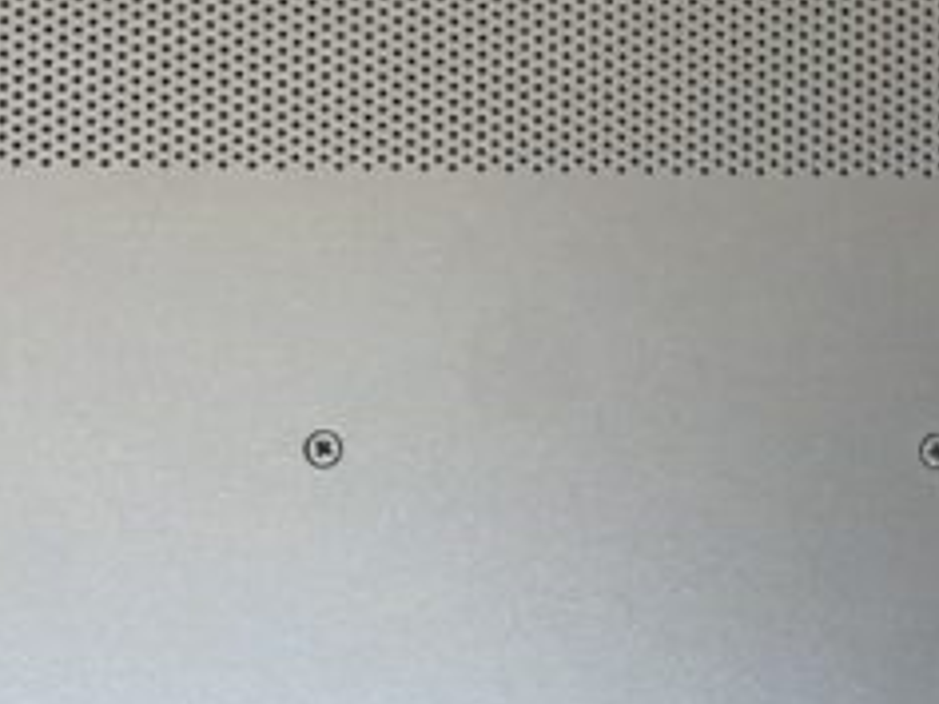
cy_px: 215
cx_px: 617
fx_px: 1790
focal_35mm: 66
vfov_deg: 22.1
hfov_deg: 29.2
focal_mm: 4.25
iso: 500
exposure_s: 1/50
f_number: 1.8
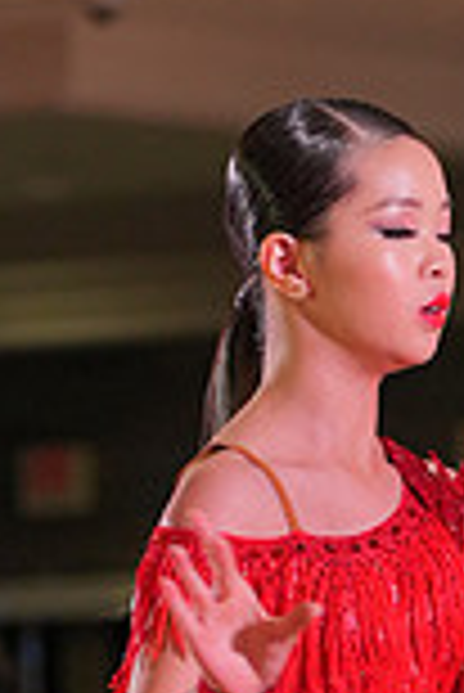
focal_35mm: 422
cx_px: 142
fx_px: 8140
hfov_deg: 3.3
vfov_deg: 4.8
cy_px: 1022
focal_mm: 112
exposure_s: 1/400
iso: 1600
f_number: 4
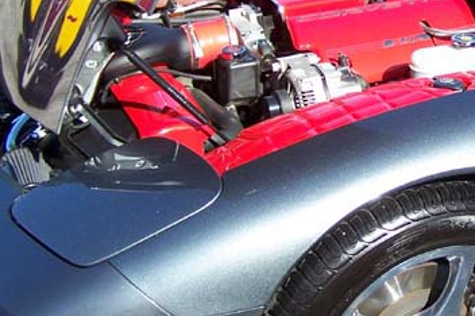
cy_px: 76
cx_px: 424
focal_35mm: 90
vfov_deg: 15.1
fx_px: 1186
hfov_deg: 22.1
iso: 80
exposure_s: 1/640
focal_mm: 6.3
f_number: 2.8
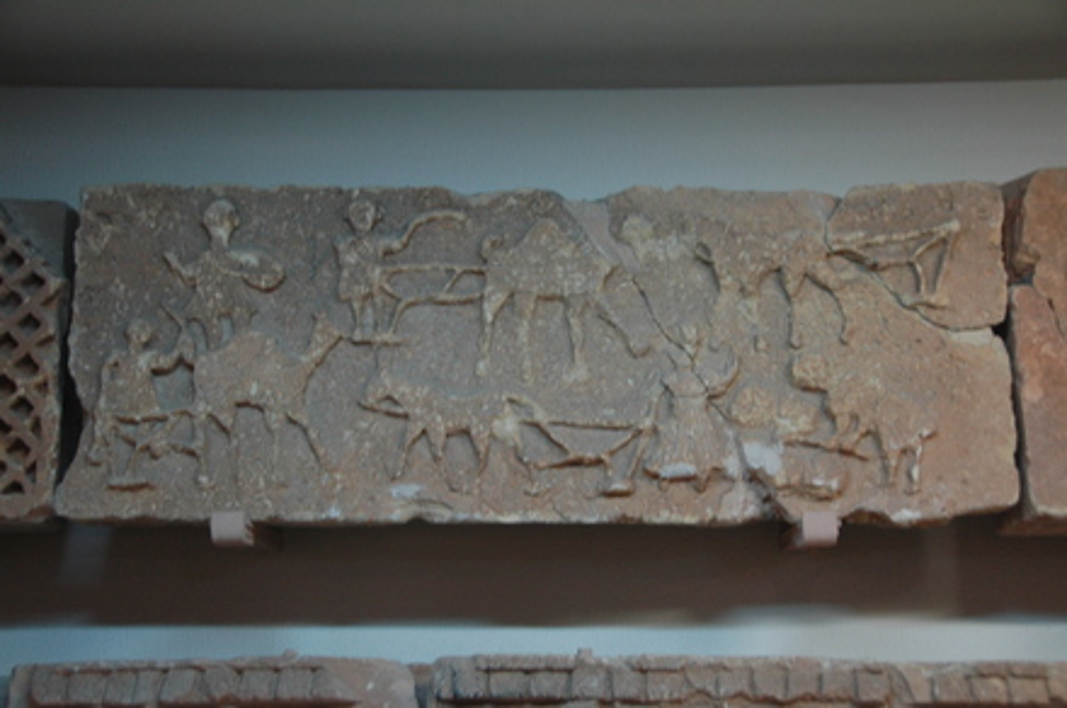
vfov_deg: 25.7
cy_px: 354
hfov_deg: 37.9
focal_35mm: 52
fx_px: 1554
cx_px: 534
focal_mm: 35
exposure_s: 1/20
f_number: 4.2
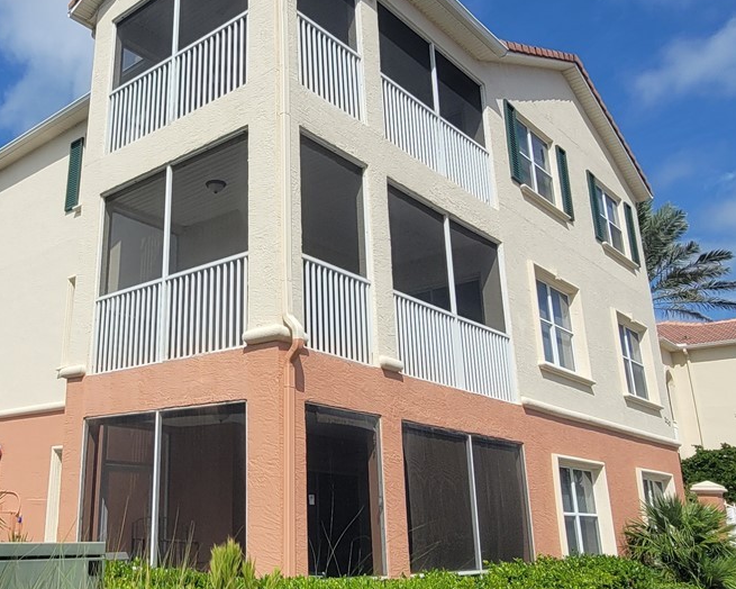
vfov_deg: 47.0
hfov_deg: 54.8
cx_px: 193
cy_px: 264
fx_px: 675
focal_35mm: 31
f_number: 2.2
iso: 64
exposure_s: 1/2945
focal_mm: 2.2
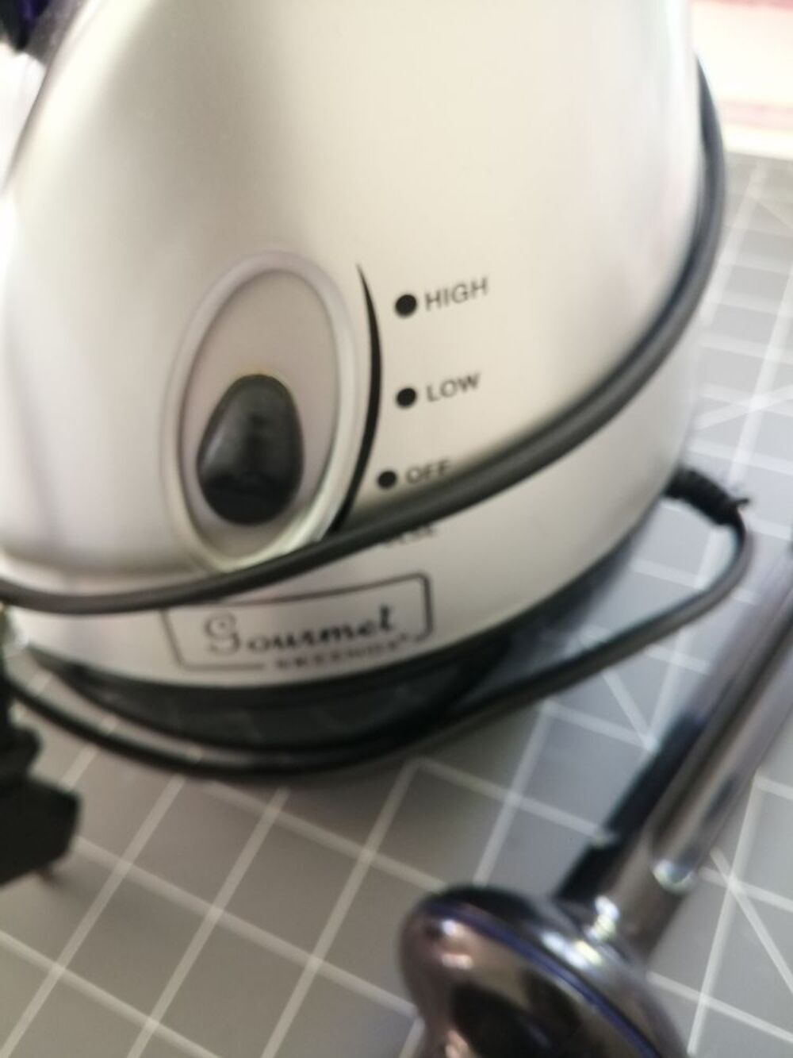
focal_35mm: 26
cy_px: 529
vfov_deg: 67.3
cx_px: 396
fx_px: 794
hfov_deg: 53.1
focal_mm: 3.62
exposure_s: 1/20
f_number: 1.8
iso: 500
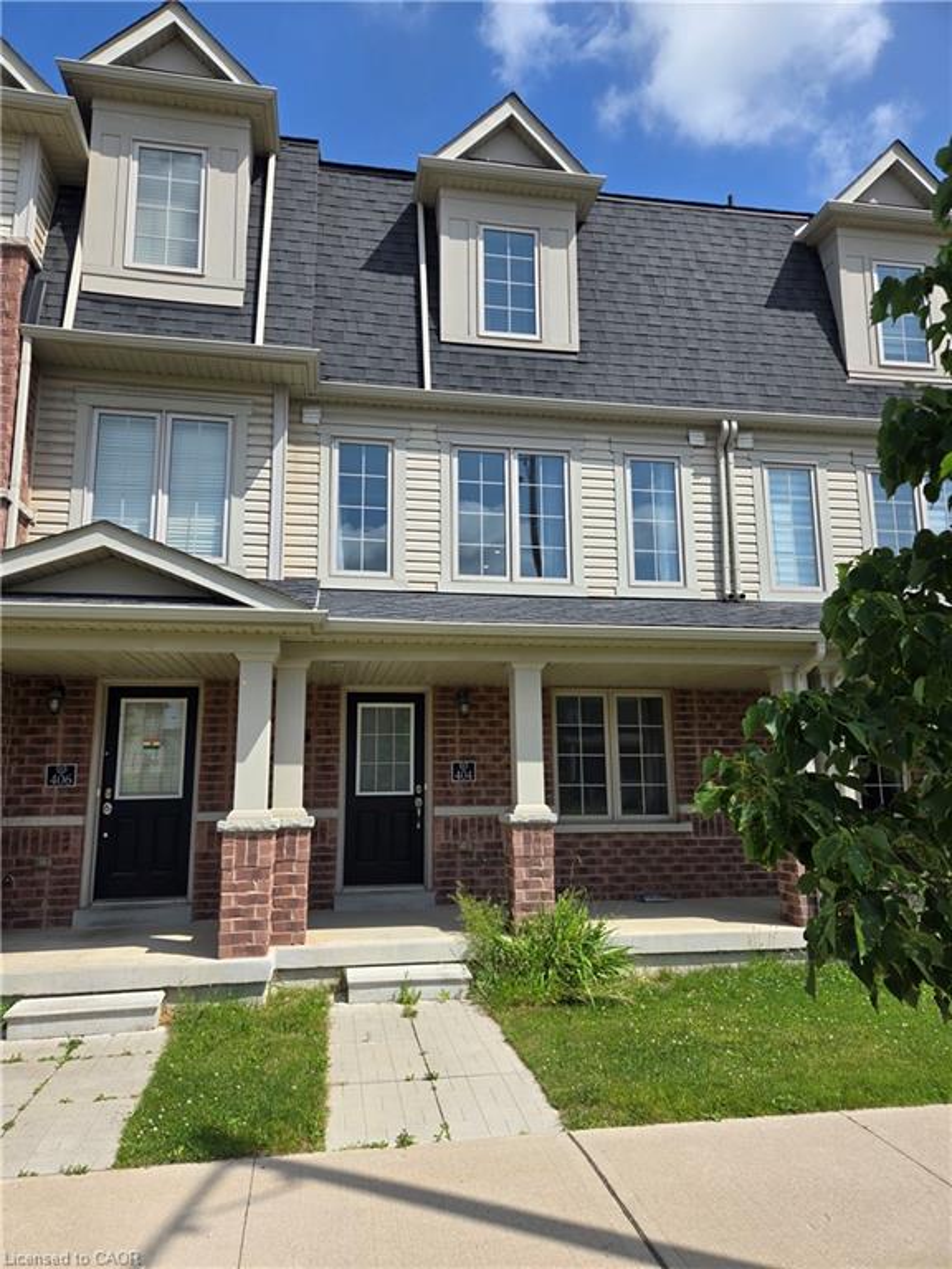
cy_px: 634
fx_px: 843
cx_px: 476
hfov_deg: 58.9
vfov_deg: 73.9
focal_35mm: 23
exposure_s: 1/1742
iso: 25
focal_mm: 5.4
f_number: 1.8
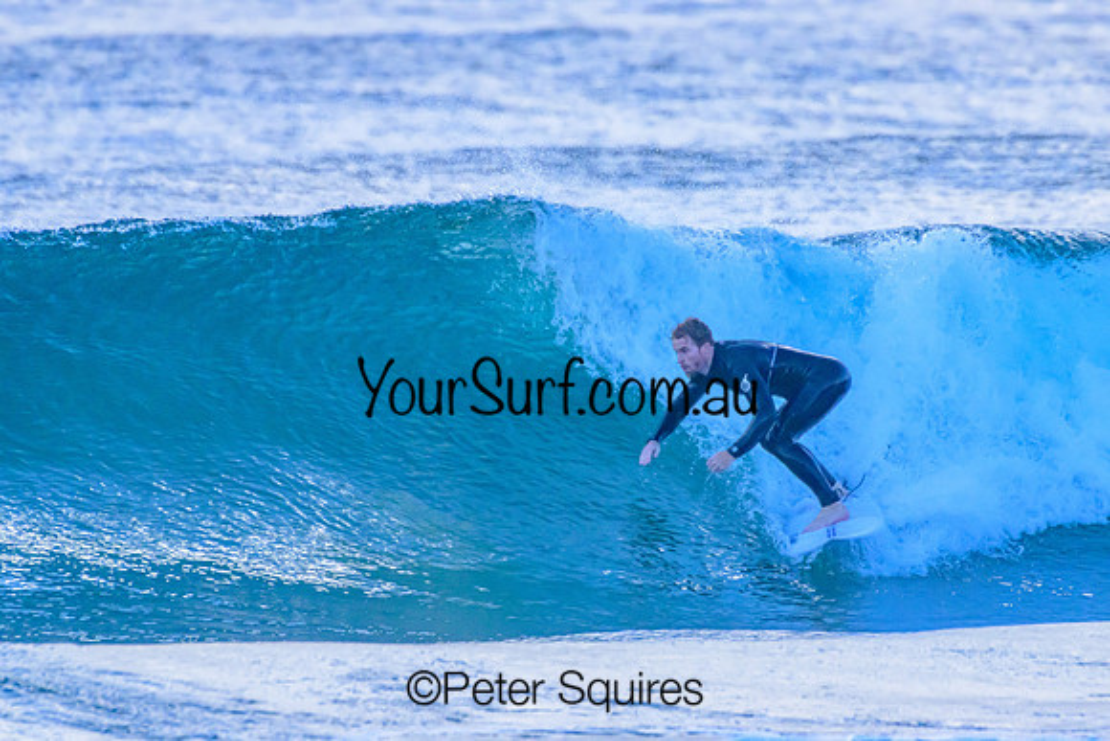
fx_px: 30839
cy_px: 370
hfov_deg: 2.1
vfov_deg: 1.4
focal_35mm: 1000
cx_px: 555
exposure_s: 1/2000
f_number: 11
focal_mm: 1000
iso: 4500
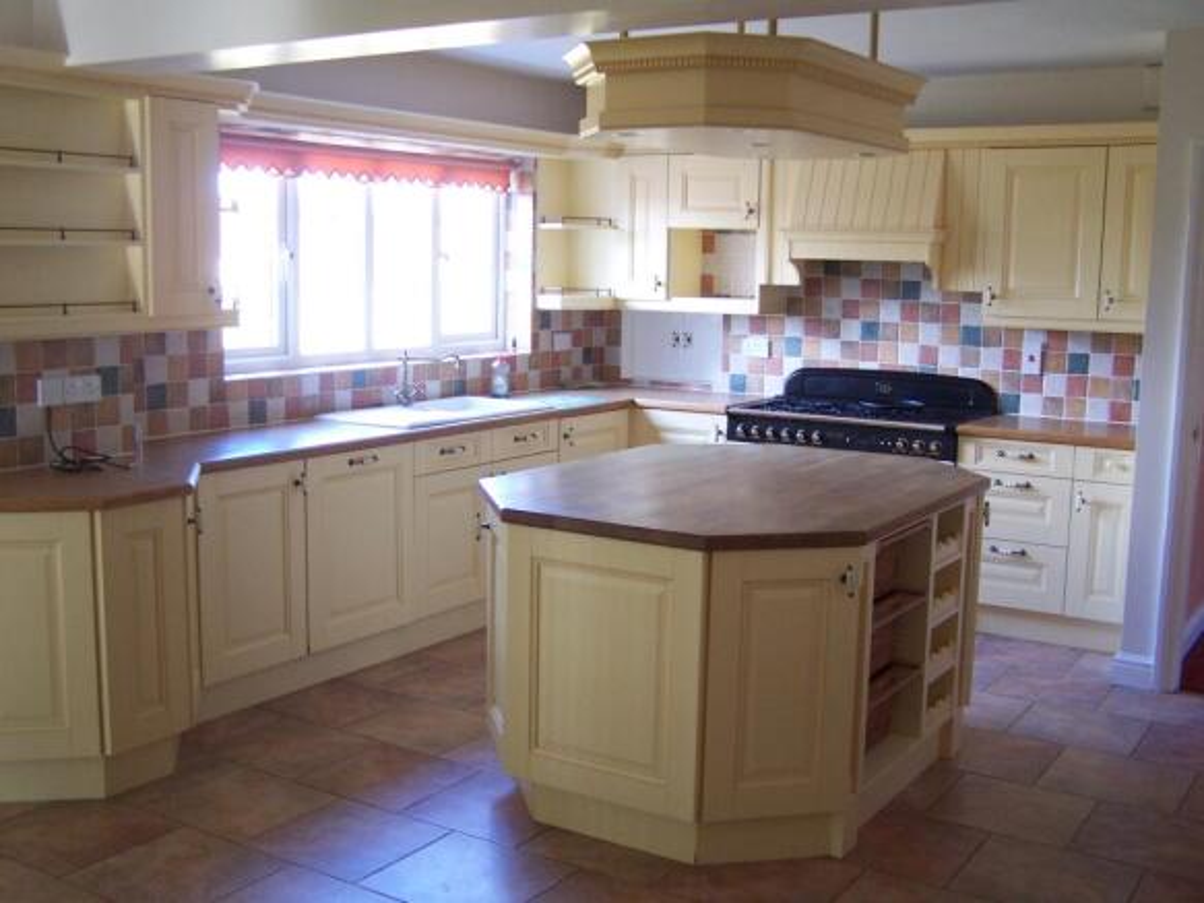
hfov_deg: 49.0
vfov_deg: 37.7
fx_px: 1321
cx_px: 602
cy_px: 452
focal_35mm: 38
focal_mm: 6.3
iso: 140
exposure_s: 1/15
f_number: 2.8
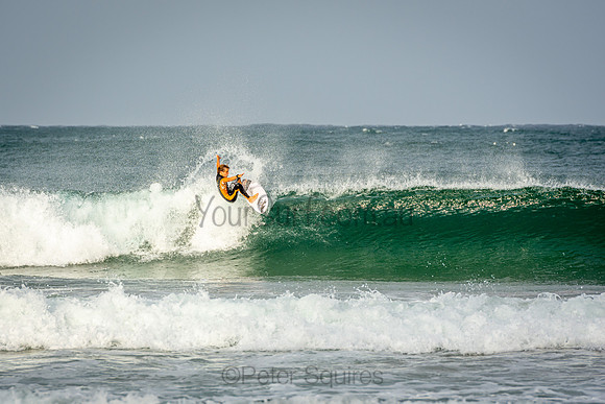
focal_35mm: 331
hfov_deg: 6.2
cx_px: 276
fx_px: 5559
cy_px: 184
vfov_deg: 4.2
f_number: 5.6
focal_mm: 200
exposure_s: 1/1250
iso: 200
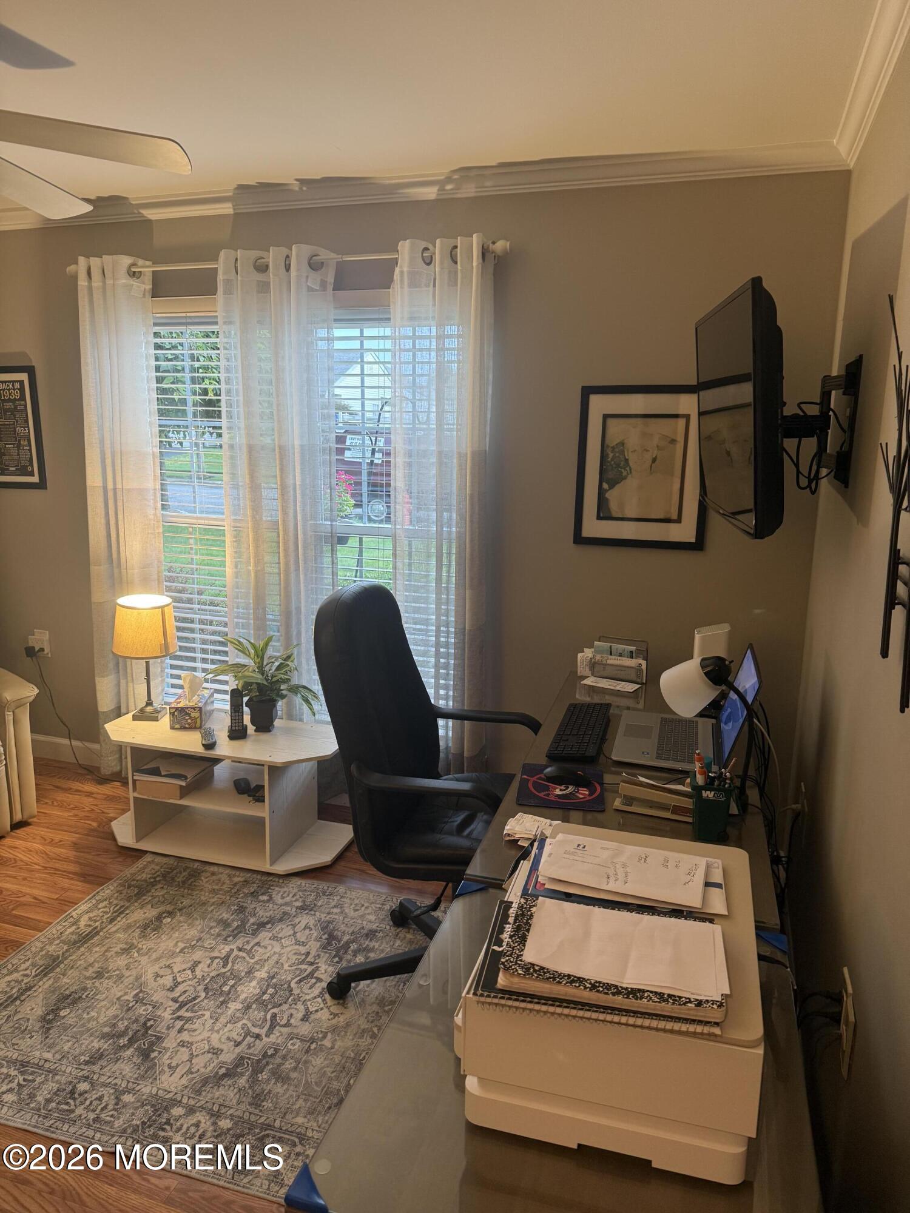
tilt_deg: -11.0
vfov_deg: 71.6
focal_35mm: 24
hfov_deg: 56.8
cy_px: 606
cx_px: 455
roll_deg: -0.6
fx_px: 841
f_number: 1.78
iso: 160
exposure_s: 1/60
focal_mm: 6.76
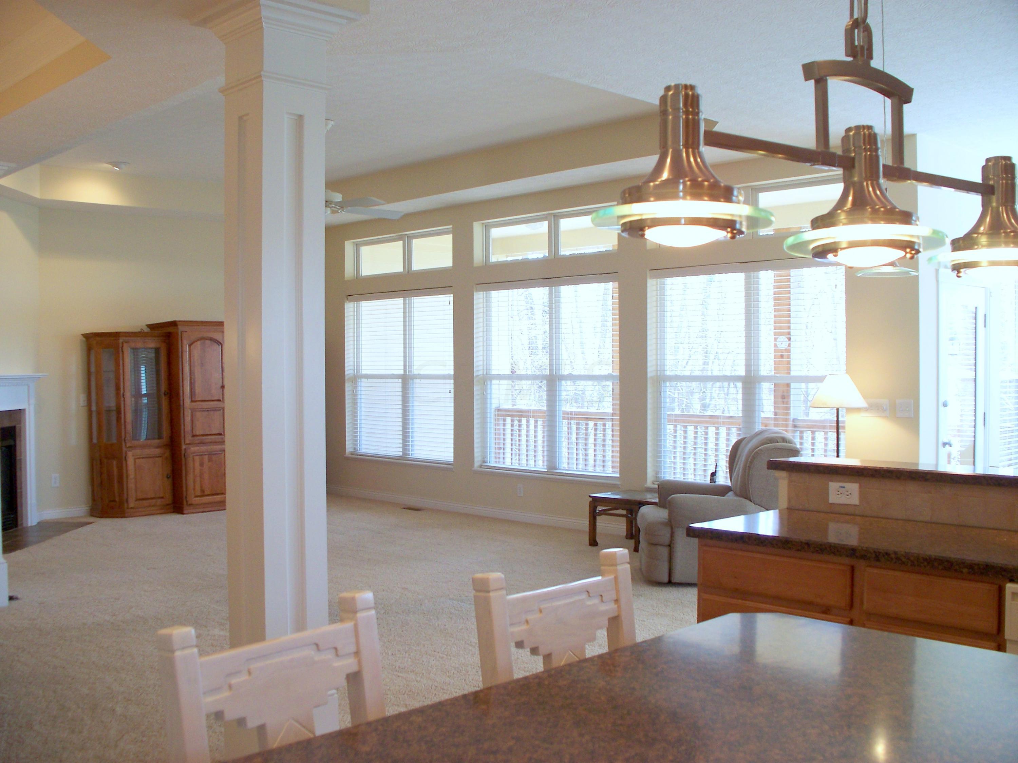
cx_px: 509
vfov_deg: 39.7
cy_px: 382
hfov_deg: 51.4
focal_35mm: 36
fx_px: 1059
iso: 160
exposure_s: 1/60
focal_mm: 7.54
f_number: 2.8
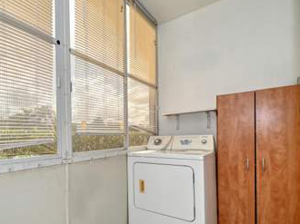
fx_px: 188
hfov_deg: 73.7
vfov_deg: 61.1
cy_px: 136
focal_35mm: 22
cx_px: 89
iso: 100
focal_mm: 15.5
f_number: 7.1
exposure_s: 1/40
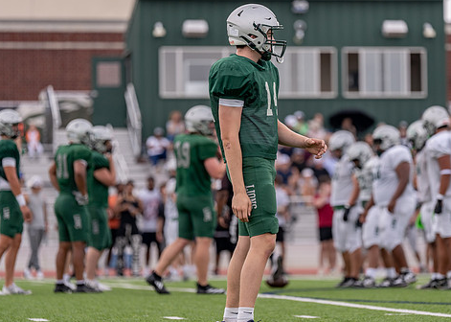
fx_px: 2868
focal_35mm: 224
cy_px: 158
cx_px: 265
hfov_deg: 9.0
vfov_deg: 6.4
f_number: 2.8
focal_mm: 160
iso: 250
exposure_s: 1/2500
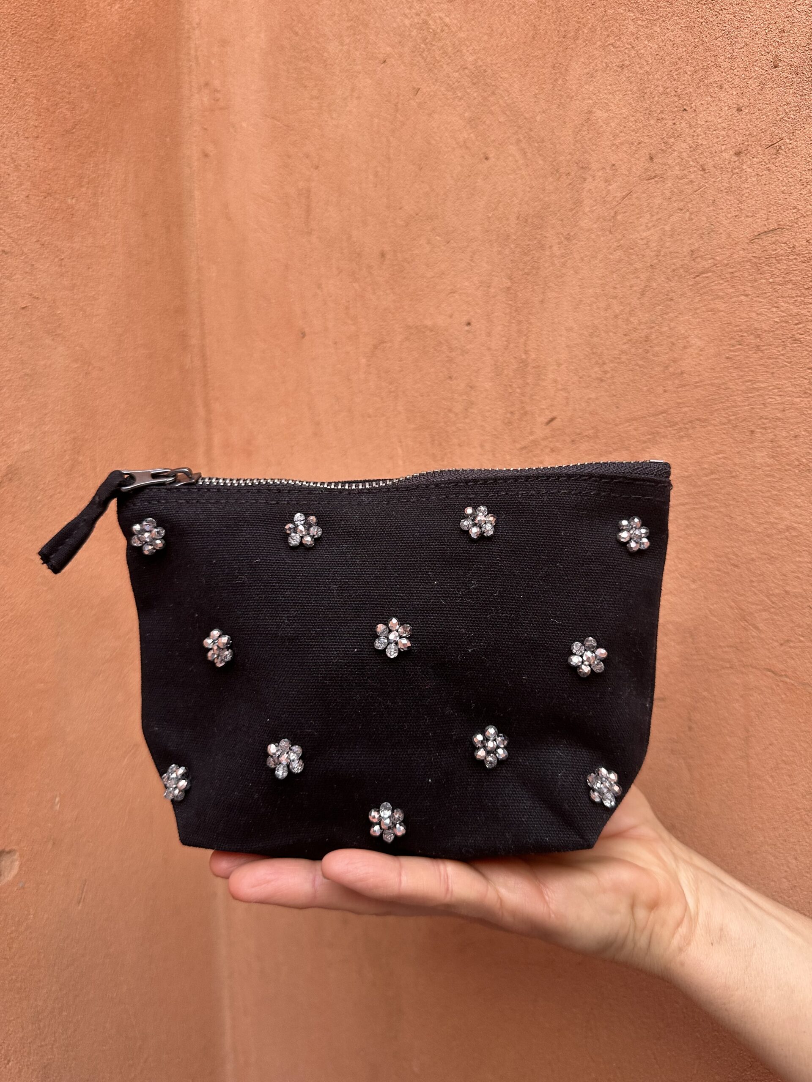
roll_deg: -0.7
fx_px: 751
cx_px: 406
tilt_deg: -3.2
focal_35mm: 24
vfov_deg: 71.6
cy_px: 541
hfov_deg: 56.8
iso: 200
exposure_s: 1/121
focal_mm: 6.86
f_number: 1.78
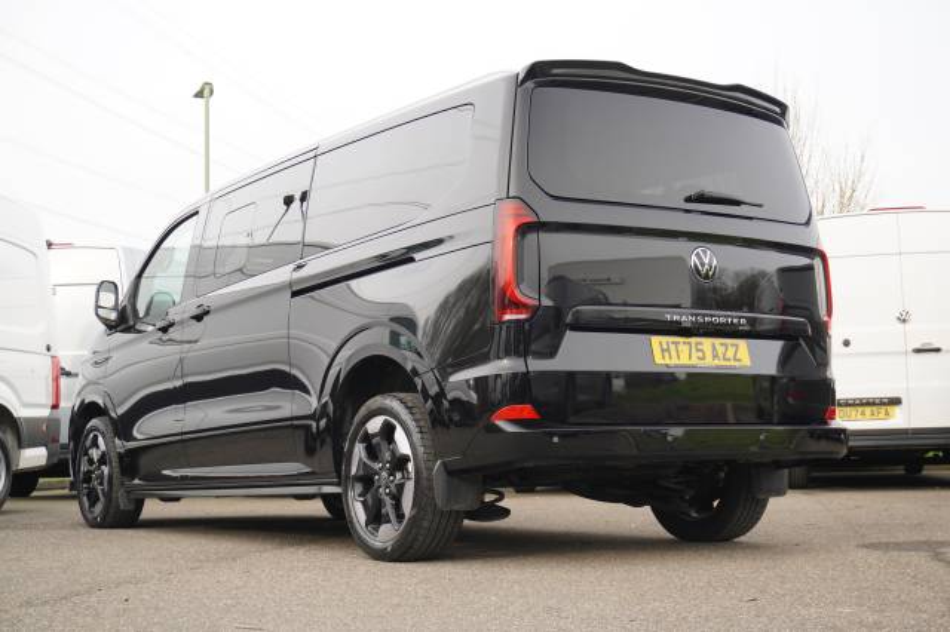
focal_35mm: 52
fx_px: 1385
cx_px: 475
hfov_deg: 37.9
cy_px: 316
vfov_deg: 25.7
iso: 200
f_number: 5.6
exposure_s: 1/60
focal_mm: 35
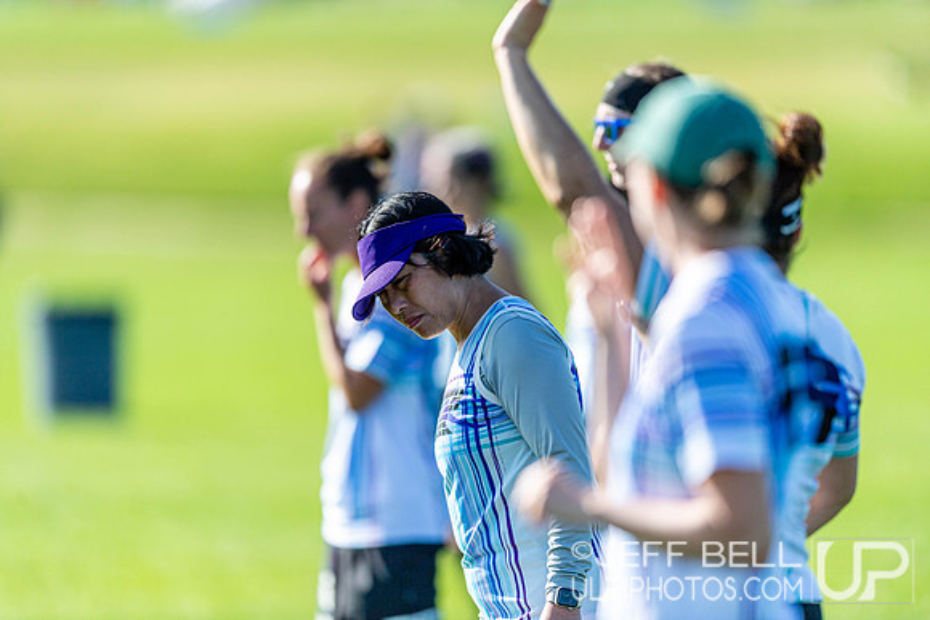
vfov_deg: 3.4
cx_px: 465
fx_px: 10335
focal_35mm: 400
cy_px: 310
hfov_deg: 5.2
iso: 100
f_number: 2.8
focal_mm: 400
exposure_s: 1/2500
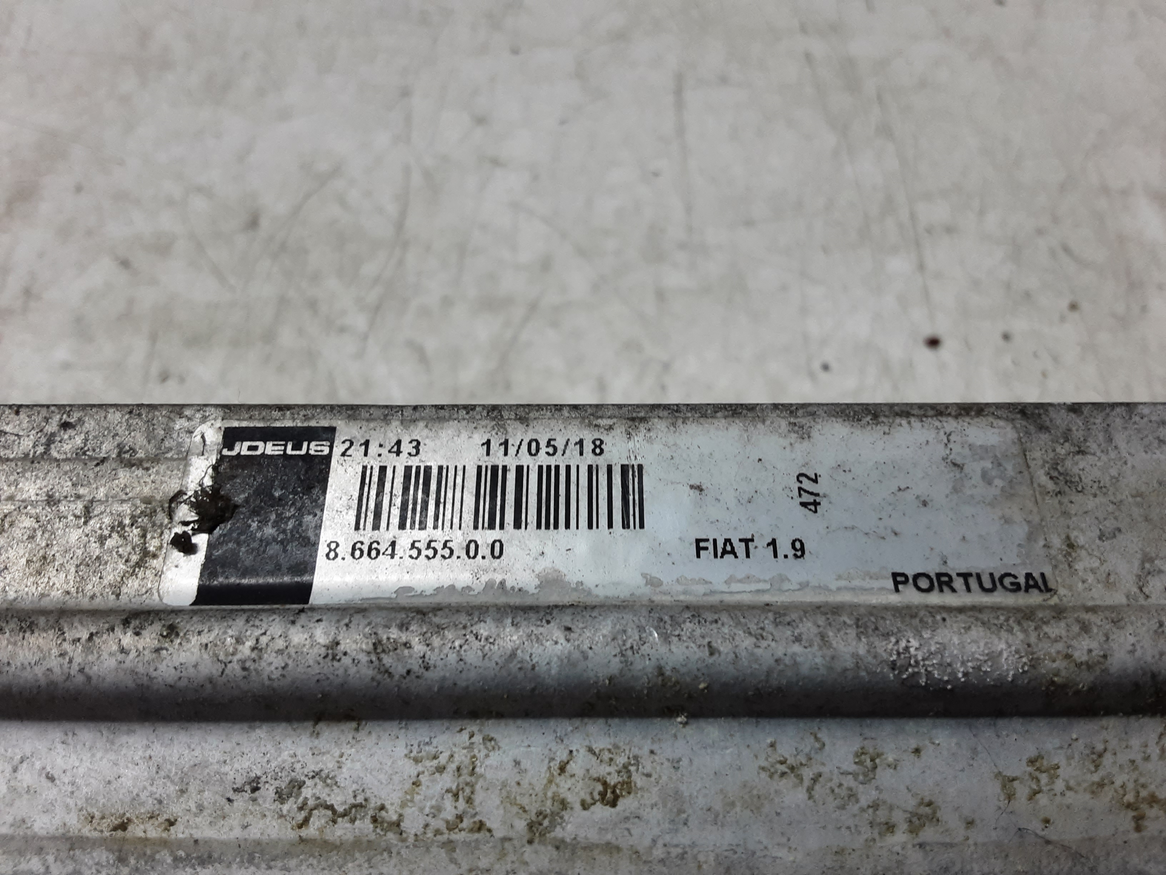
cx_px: 583
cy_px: 438
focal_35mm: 27
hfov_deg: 65.3
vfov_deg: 51.4
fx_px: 909
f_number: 1.9
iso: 64
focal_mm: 2.91
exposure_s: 1/50
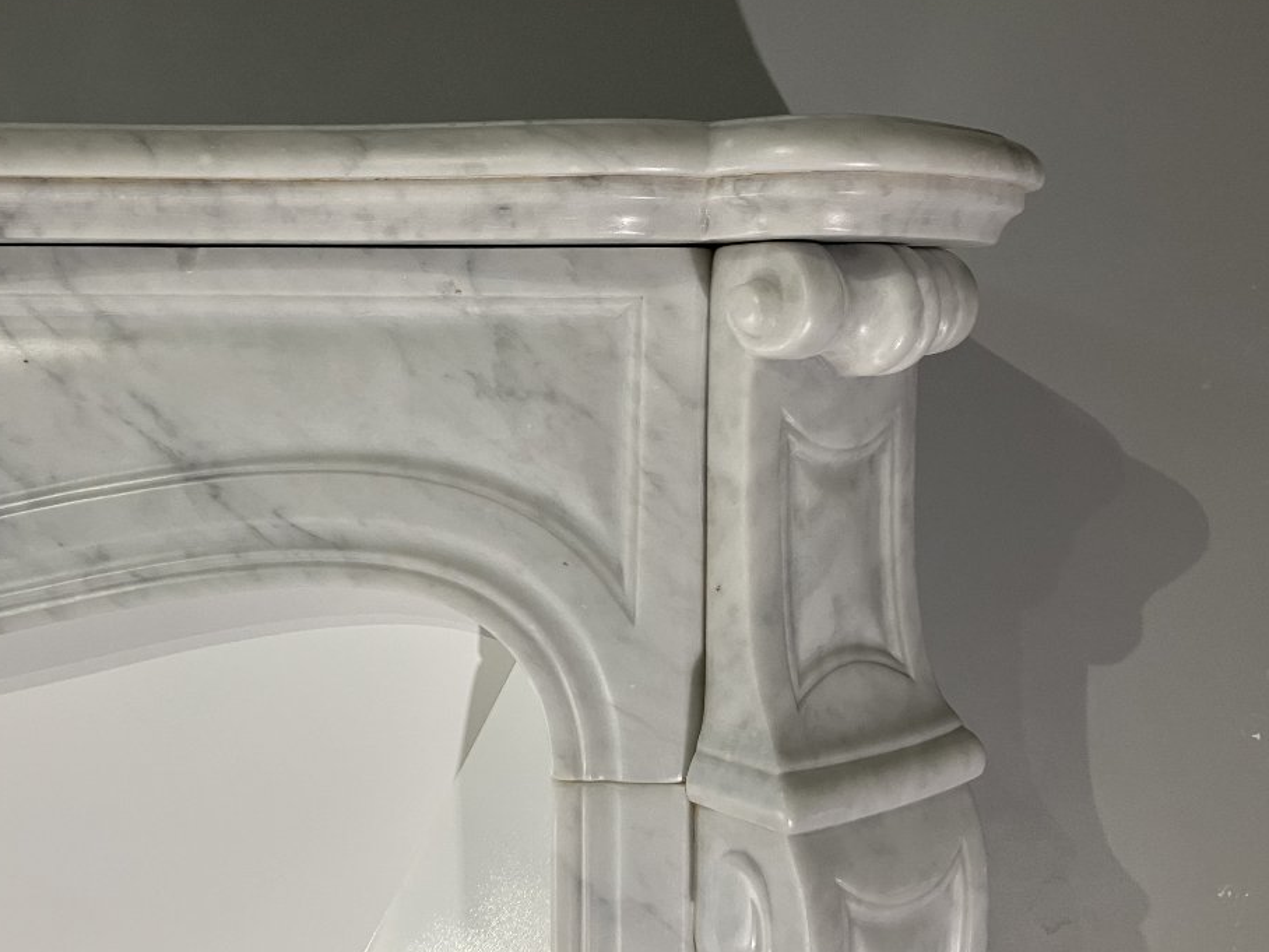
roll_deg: -0.1
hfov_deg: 49.4
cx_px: 443
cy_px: 498
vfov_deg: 38.7
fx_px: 1356
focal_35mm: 37
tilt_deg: -7.8
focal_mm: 3.99
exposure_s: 1/72
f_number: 1.8
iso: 80
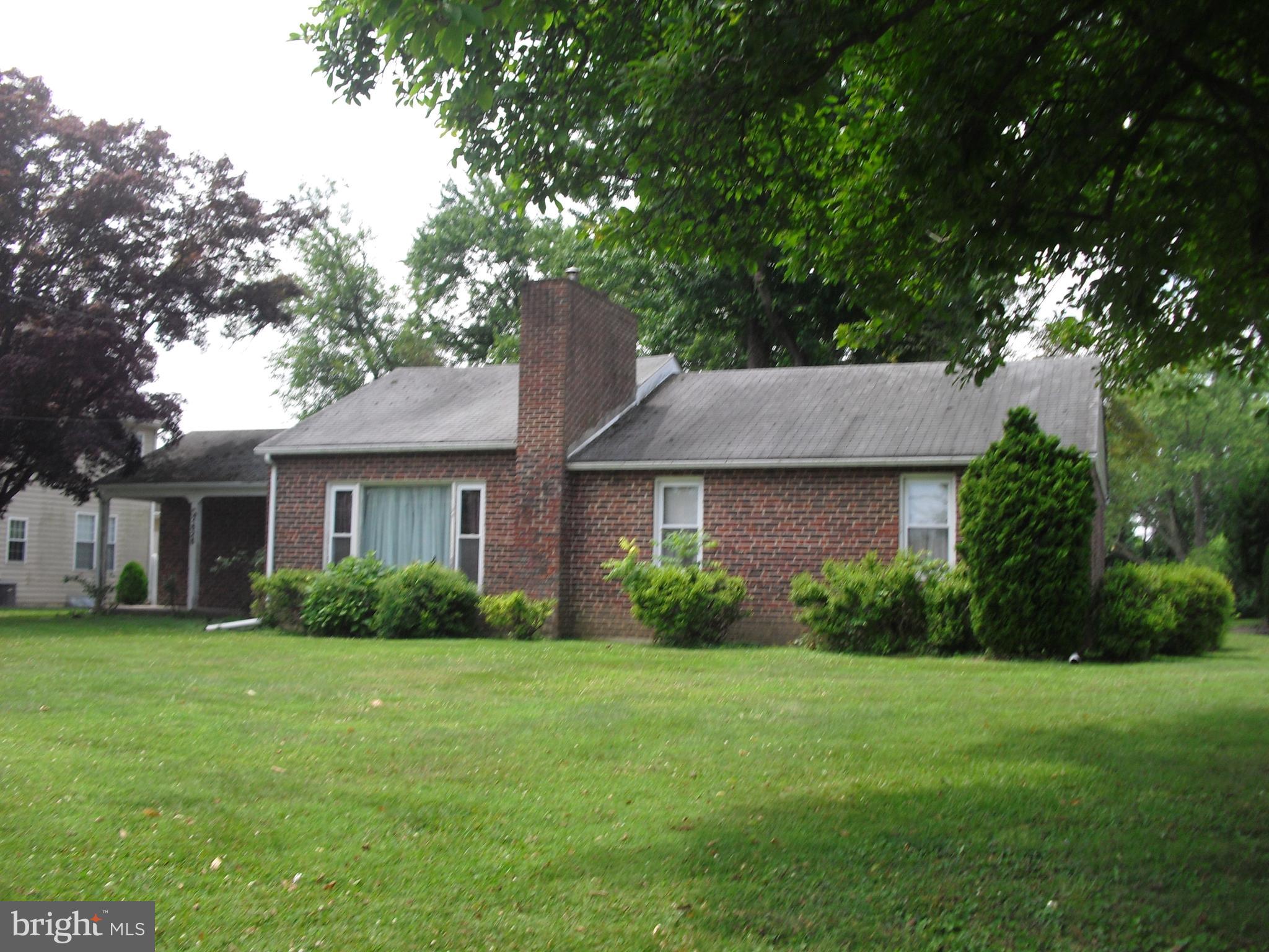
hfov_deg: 51.4
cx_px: 634
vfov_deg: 39.7
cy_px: 476
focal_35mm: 36
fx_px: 1320
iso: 100
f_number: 7.8
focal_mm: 6.3
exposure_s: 1/80
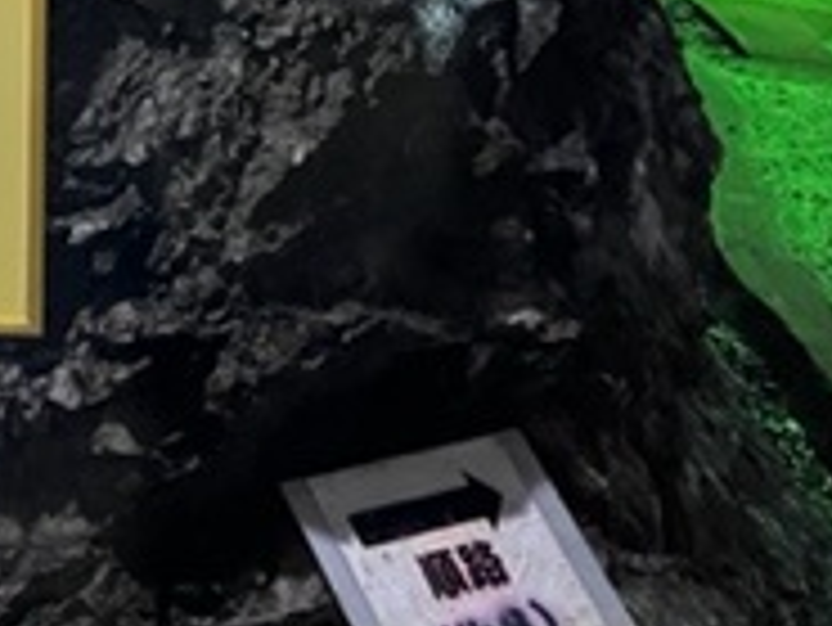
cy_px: -423
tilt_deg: -3.0
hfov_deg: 19.6
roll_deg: -2.0
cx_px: -319
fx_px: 2165
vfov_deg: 14.8
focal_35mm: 90
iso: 500
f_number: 1.6
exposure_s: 1/40
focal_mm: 5.1
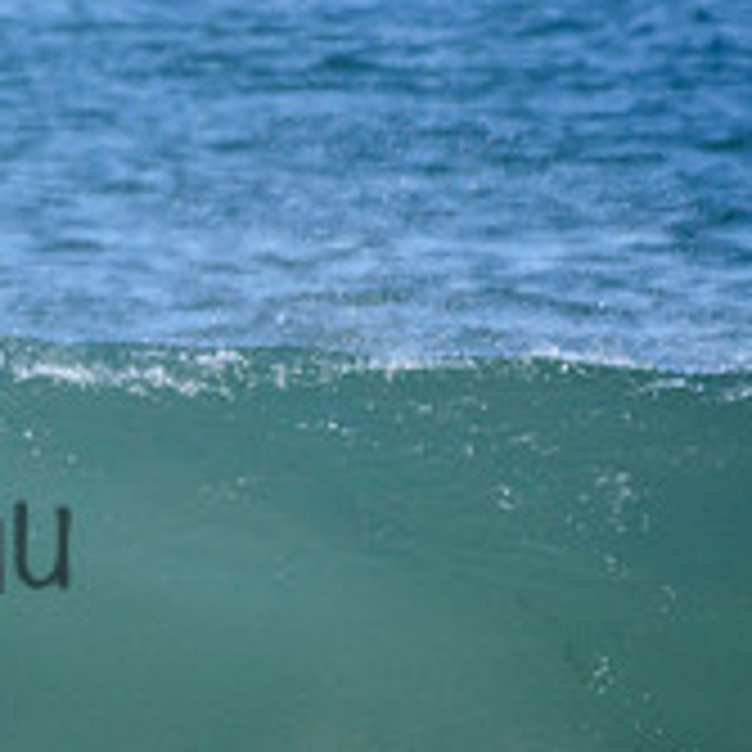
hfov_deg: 0.8
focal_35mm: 2213
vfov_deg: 0.8
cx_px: -405
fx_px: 54391
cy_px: 484
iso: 800
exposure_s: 1/4000
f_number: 5.6
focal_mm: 500
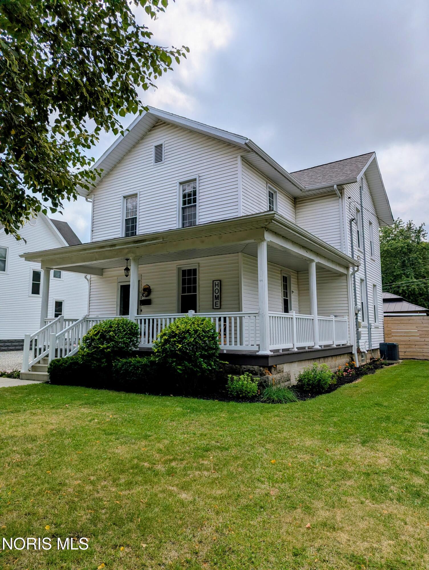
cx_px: 214
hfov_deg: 56.9
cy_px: 285
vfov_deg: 71.5
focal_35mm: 24
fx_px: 396
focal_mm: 6.81
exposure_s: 1/8065
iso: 71
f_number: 1.85
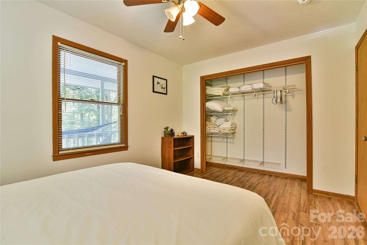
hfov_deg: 96.7
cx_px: 184
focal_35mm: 16
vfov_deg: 73.8
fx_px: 163
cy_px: 122
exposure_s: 1/125
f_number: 5.6
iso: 1600
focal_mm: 16
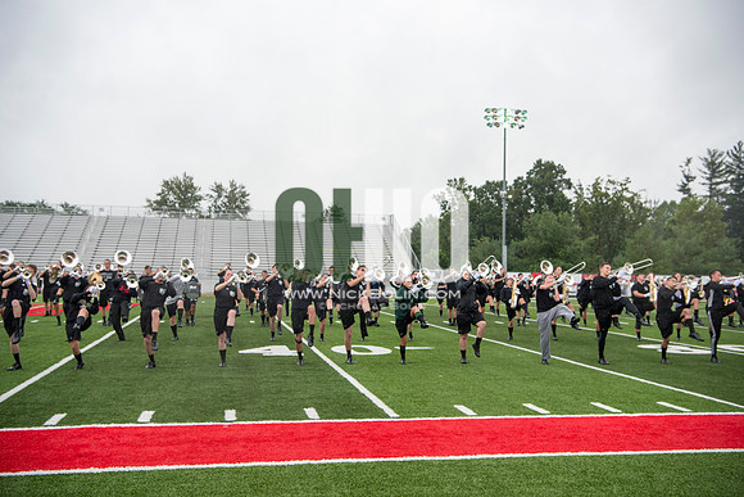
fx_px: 785
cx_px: 372
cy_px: 248
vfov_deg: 35.1
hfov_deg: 50.7
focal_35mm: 38
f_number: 4
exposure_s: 1/640
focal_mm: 38
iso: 400
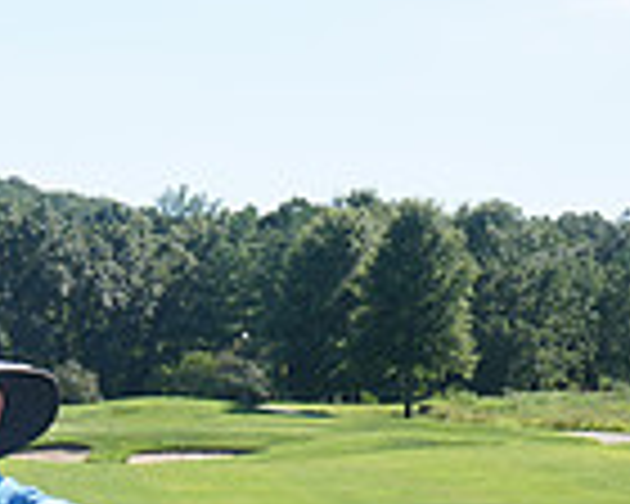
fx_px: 3188
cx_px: -297
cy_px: 853
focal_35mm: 171
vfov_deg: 8.7
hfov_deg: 10.9
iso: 100
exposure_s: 1/125
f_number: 8
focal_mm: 44
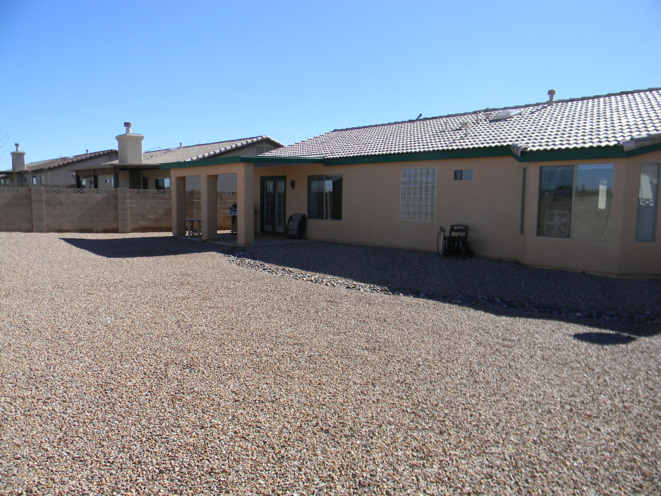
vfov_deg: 49.7
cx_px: 330
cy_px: 248
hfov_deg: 63.4
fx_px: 535
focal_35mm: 28
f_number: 3.5
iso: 80
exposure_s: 1/728
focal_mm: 5
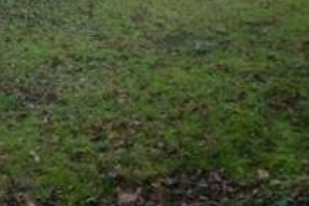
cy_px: -63
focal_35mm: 104
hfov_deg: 19.3
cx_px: 35
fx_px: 893
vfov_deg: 12.7
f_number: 3.8
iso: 64
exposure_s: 1/116
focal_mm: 7.5
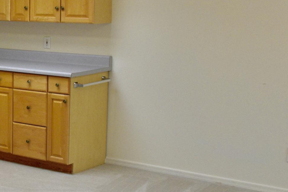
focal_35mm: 84
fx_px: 672
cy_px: 65
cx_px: -46
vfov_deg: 16.2
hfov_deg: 22.5
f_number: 5
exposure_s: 1/100
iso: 800
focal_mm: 18
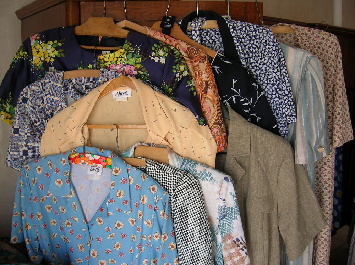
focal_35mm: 34
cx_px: 178
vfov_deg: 41.7
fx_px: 348
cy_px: 132
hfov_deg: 54.0
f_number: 2.9
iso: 50
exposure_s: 1/59.5
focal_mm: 5.7
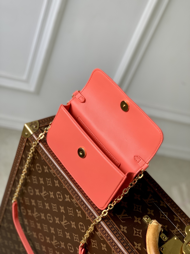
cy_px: 127
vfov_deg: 36.8
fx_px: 381
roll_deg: -24.6
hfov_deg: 28.0
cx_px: 95
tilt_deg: -38.5
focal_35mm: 52
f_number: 2.4
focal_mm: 6
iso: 20
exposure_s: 1/122
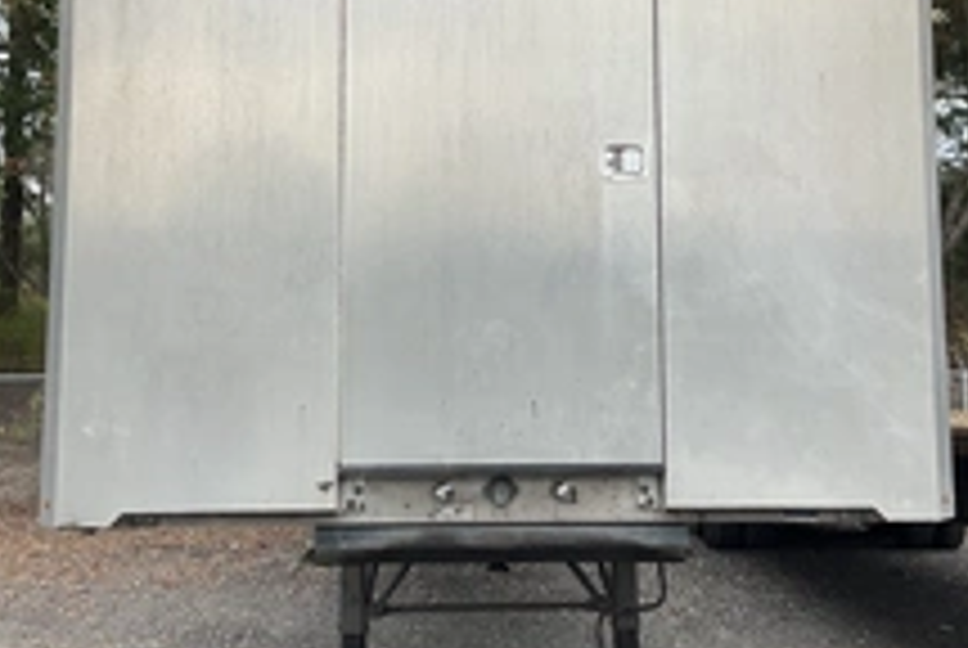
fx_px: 1508
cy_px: 166
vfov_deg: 24.0
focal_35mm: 56
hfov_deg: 35.6
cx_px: 509
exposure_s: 1/358
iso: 25
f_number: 1.8
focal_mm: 3
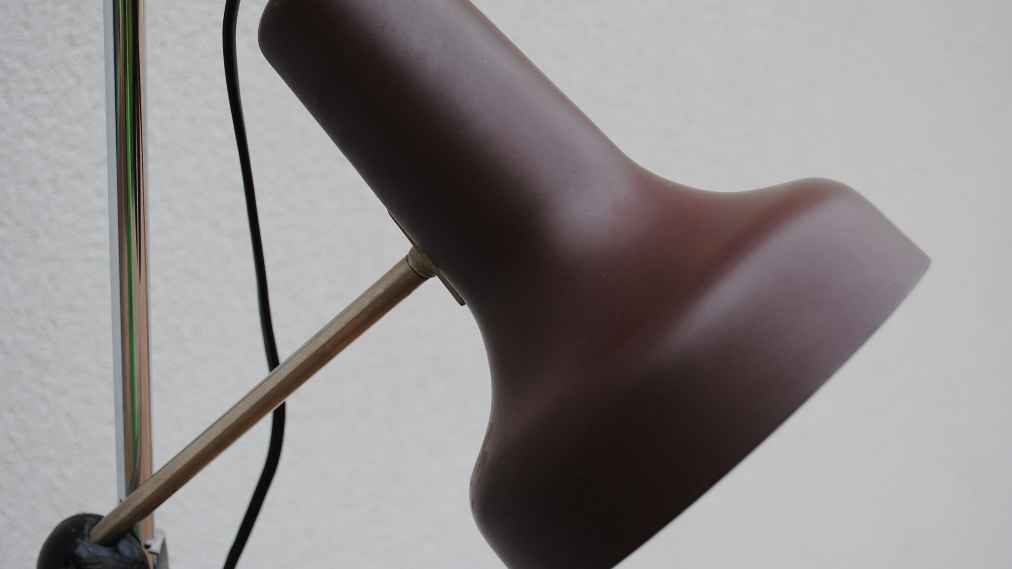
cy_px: 281
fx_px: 1368
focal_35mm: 51
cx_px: 503
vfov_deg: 23.5
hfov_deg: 40.6
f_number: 5.6
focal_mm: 32
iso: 125
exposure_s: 1/125
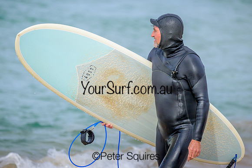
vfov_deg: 1.5
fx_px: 6234
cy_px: 75
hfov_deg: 2.3
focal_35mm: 890
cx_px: 112
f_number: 6.3
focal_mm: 800
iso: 360
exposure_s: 1/2000
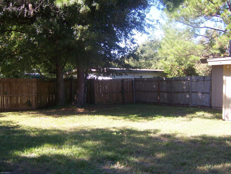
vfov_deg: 39.7
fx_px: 240
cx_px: 116
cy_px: 87
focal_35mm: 36
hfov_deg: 51.4
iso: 80
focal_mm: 6.2
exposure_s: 1/200
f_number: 2.8
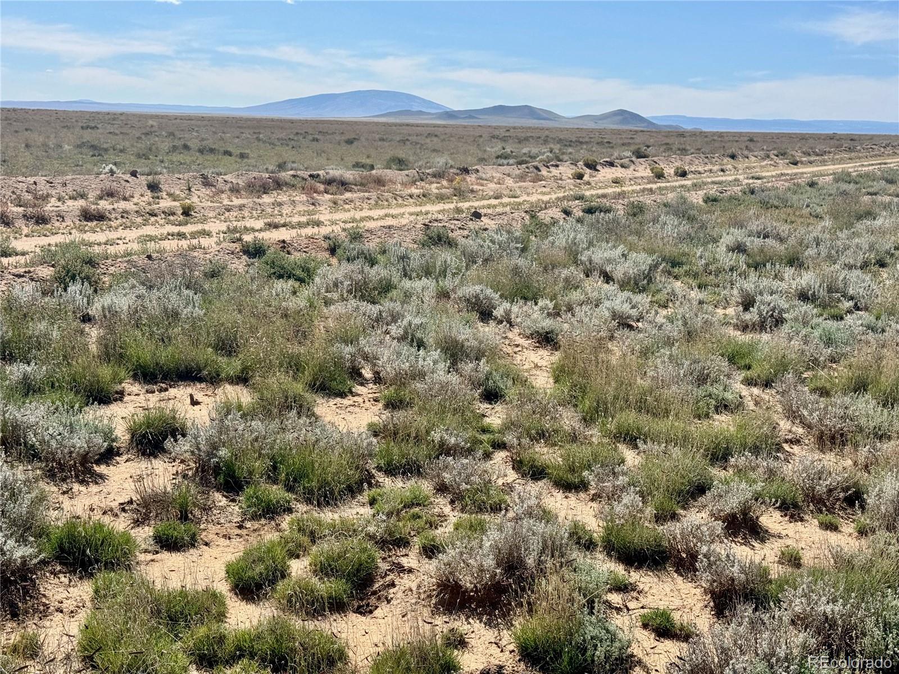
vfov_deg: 30.3
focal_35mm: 48
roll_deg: -2.6
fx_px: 1247
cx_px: 450
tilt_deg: -10.6
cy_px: 337
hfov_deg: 39.7
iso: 64
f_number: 1.78
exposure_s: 1/4975
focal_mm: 6.76
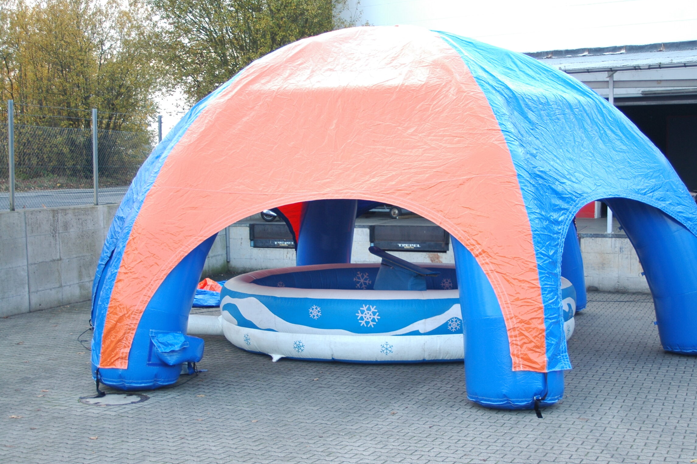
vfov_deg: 27.7
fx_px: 939
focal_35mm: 49
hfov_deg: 40.7
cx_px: 380
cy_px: 228
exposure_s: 1/30
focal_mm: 29
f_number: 4.2
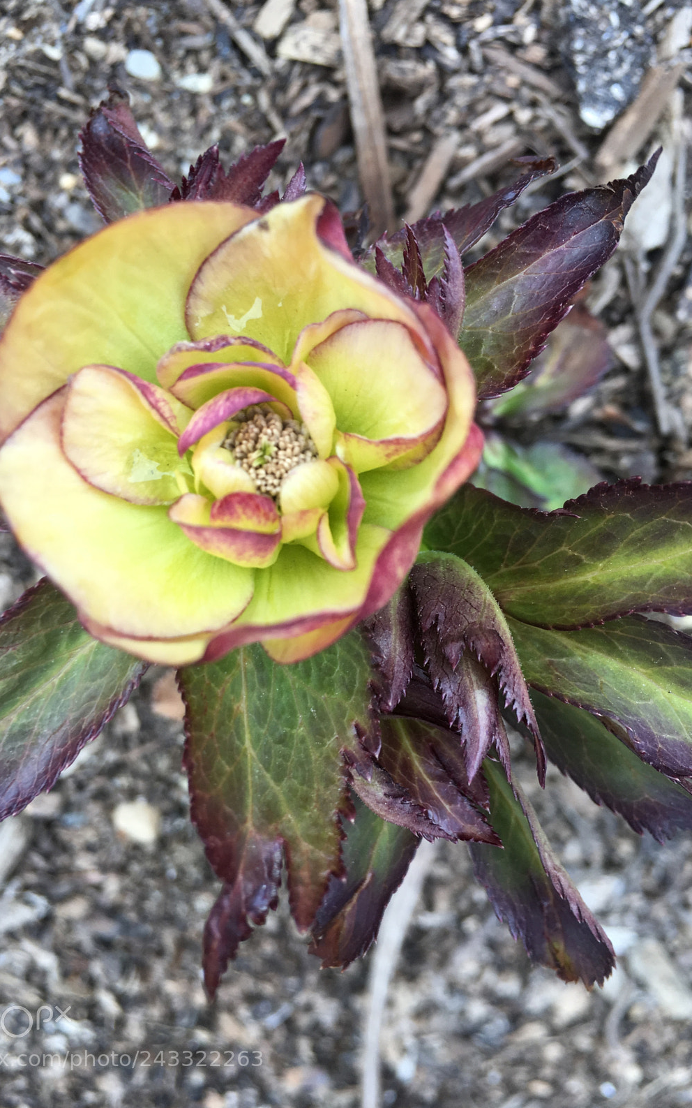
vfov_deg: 61.2
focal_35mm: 31
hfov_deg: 40.6
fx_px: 935
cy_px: 555
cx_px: 317
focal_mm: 4.15
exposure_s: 1/120
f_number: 2.2
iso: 25
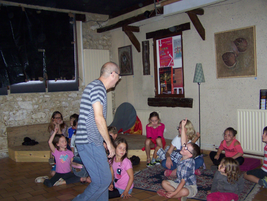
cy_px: 100
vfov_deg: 37.7
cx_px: 134
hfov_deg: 49.0
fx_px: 293
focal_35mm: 38
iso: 160
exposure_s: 1/30
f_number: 2.8
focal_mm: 6.3
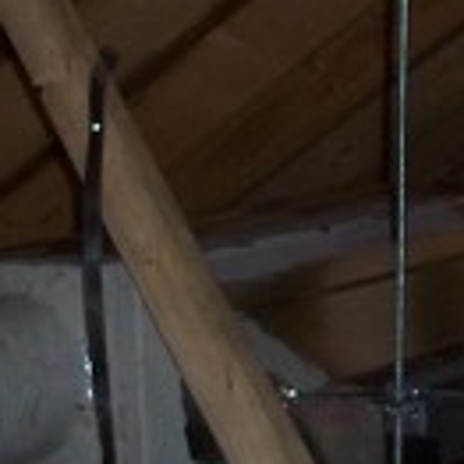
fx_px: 2214
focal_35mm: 146
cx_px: 542
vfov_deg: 11.8
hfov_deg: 11.7
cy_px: -4
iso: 80
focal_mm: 6.5
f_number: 3.1
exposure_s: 1/30
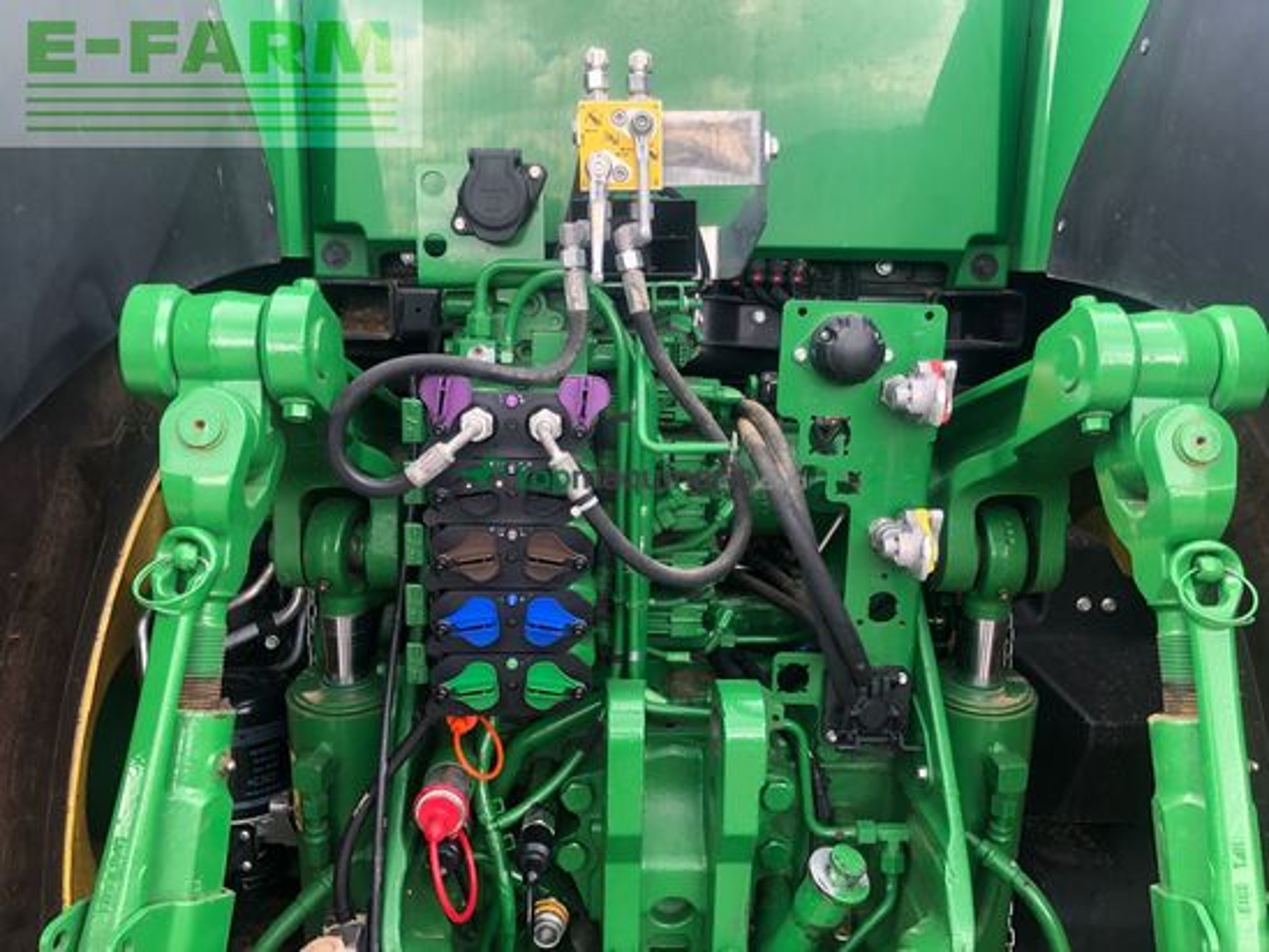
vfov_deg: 49.8
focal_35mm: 28
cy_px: 476
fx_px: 1027
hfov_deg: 63.4
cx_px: 634
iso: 32
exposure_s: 1/120
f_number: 1.8
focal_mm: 3.99
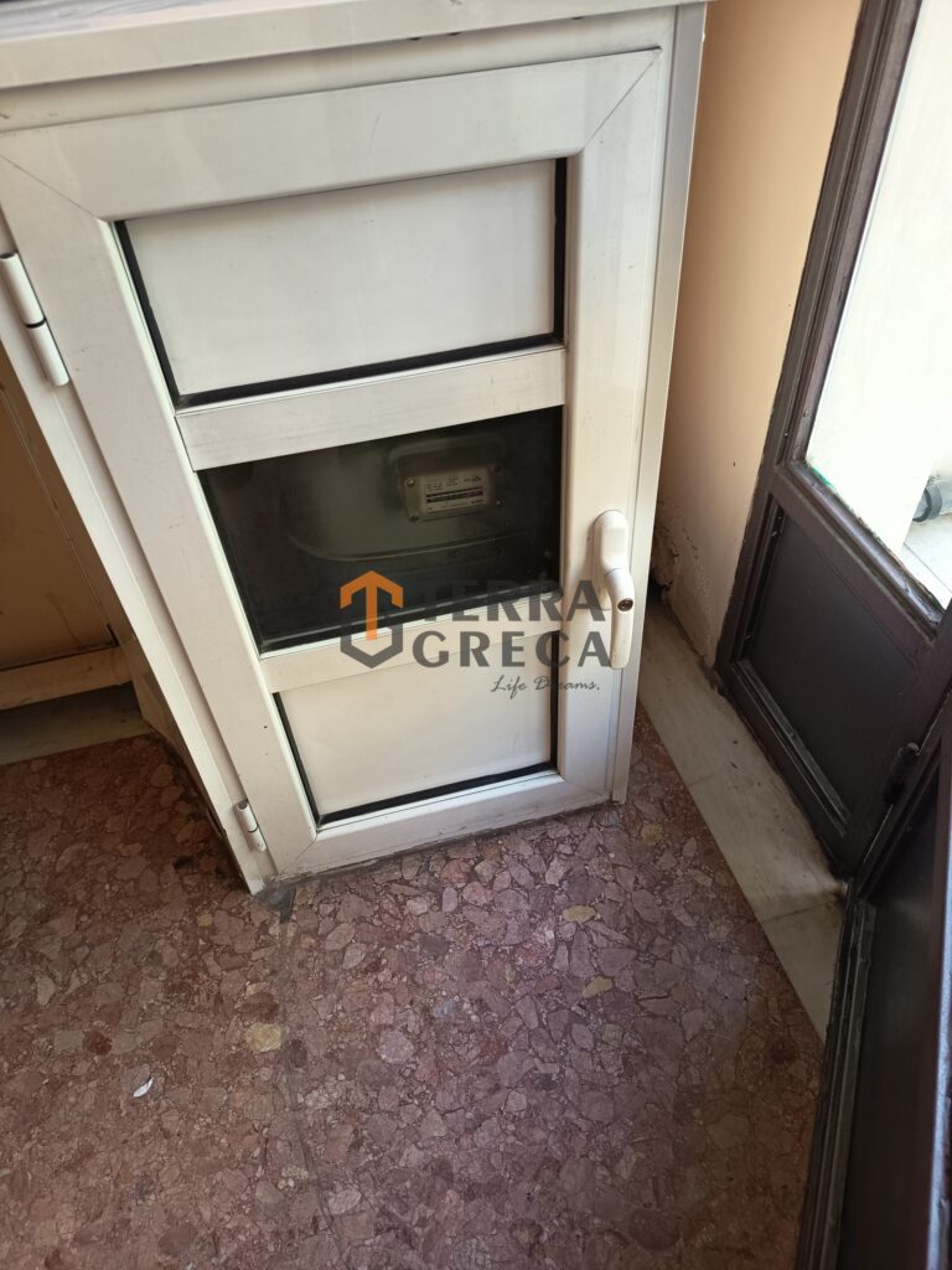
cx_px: 476
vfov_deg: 71.6
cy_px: 635
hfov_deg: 56.8
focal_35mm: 24
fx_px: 880
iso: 168
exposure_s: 1/50
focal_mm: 5.27
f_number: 1.7
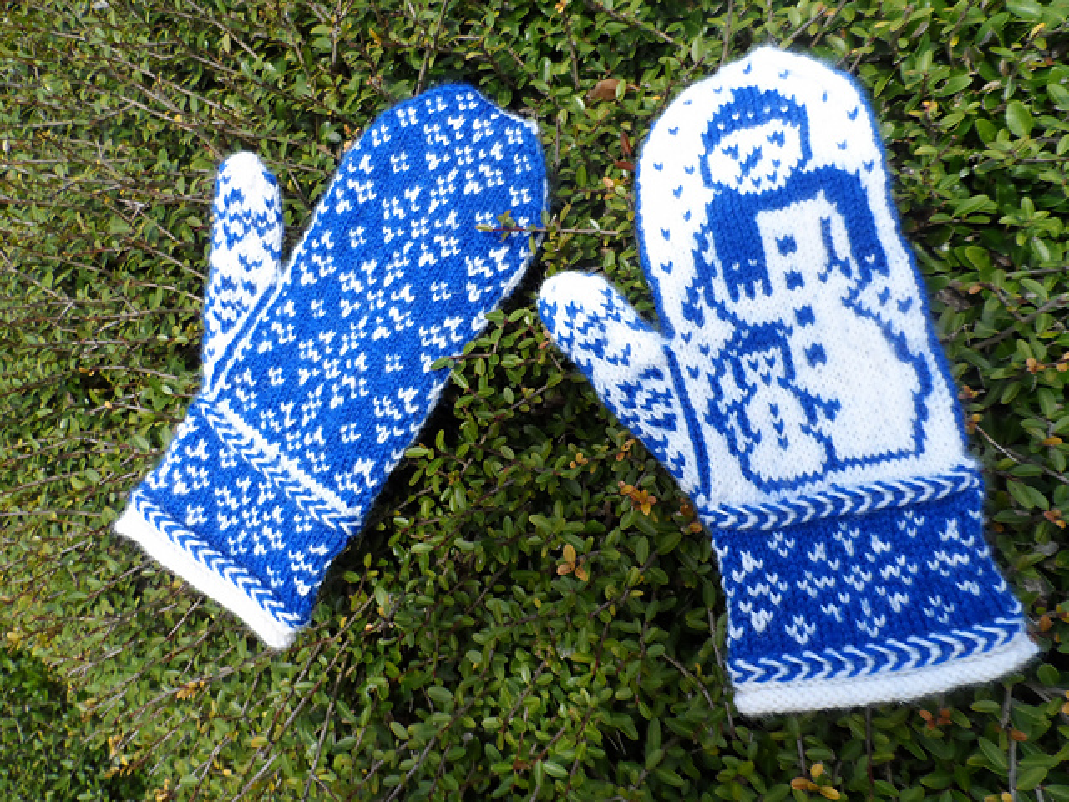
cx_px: 534
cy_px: 401
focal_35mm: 24
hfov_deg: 71.6
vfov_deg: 56.8
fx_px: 741
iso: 80
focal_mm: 4
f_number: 3.2
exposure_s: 1/500
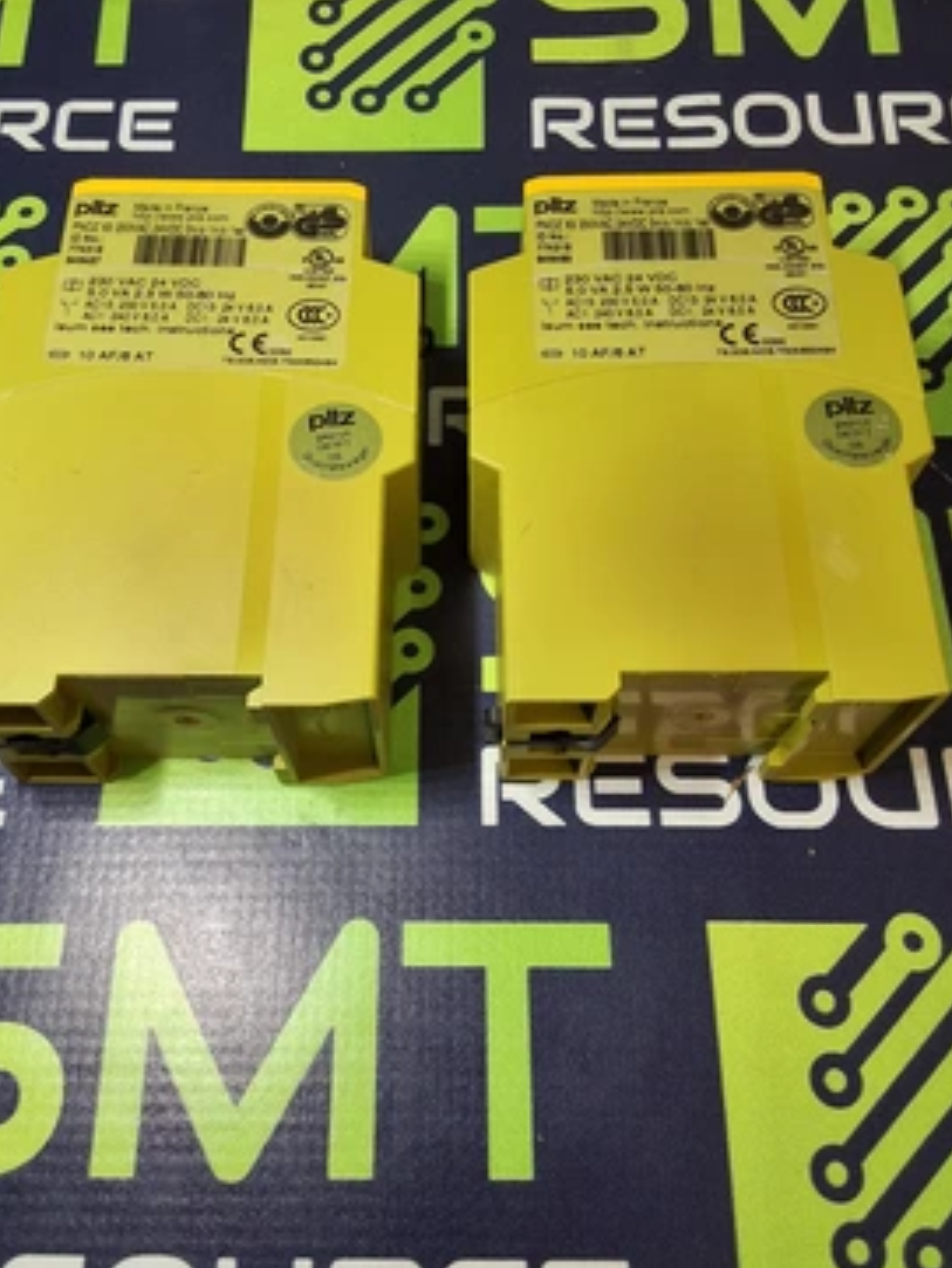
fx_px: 1136
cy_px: 629
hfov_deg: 45.4
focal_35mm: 31
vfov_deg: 58.3
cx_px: 432
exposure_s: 1/40
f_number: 1.9
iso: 100
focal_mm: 2.91
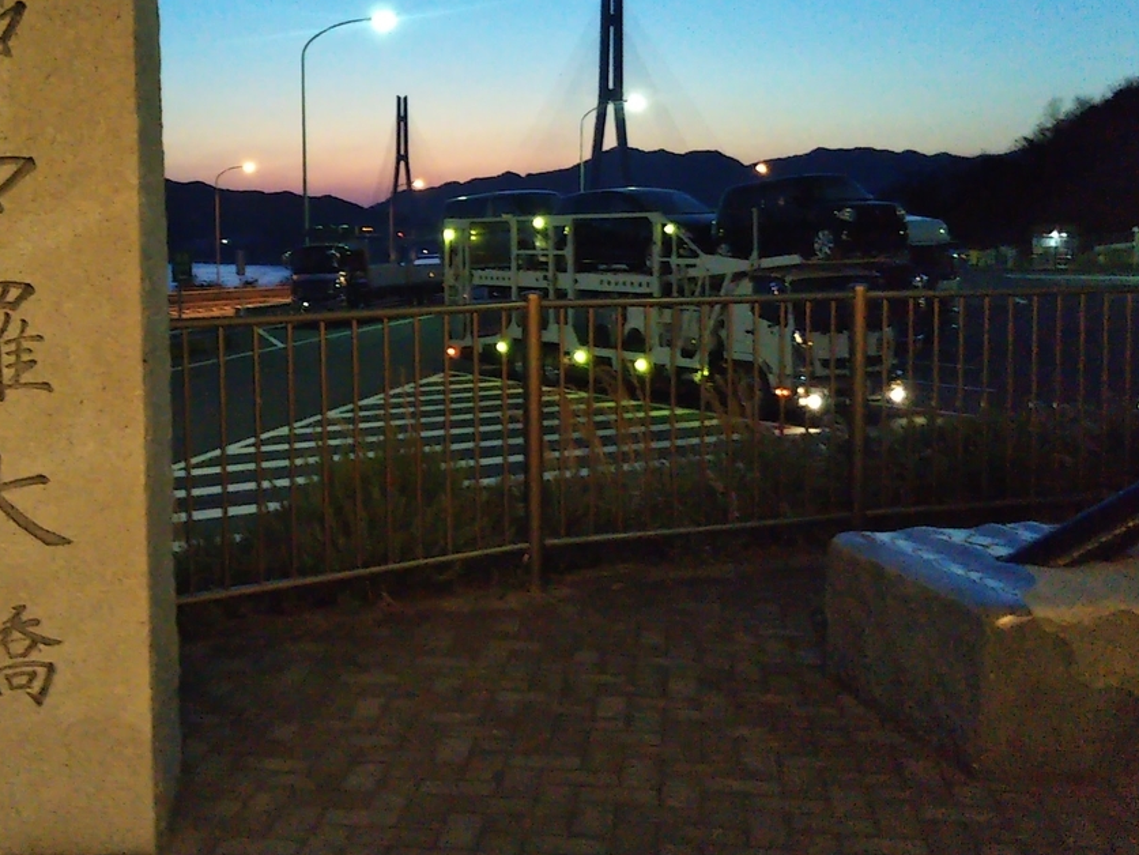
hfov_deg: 43.4
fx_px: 1415
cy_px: 325
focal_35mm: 43
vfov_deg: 33.5
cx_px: 406
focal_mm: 4
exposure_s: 1/23
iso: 836
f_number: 2.2
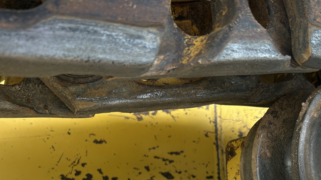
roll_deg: +4.9
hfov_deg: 42.1
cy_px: 184
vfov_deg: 23.7
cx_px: 223
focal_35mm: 48
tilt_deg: +2.3
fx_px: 409
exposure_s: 1/275
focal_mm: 5.7
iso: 40
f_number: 1.5
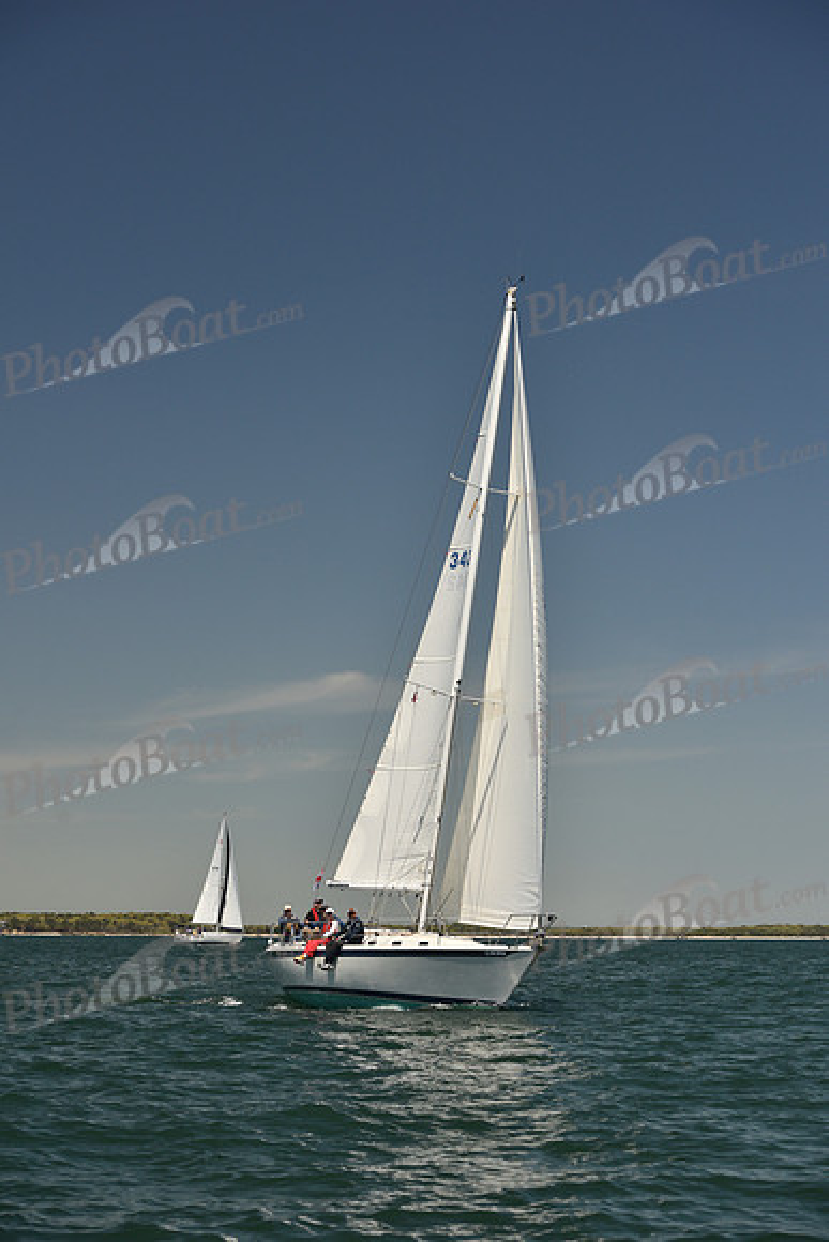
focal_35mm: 70
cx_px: 414
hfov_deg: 19.5
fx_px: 2416
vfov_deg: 28.8
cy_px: 621
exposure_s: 1/800
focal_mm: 70
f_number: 6.3
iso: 250
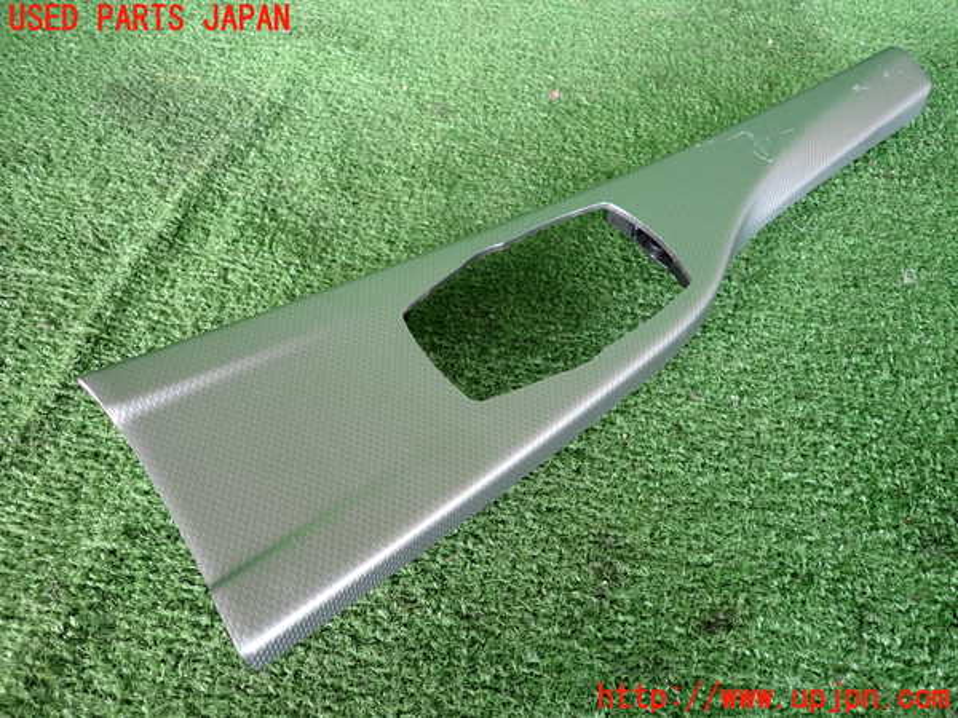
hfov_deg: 69.4
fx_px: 692
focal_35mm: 25
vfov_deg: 54.9
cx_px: 479
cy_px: 359
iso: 200
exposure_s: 1/60
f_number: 2
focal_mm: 4.5
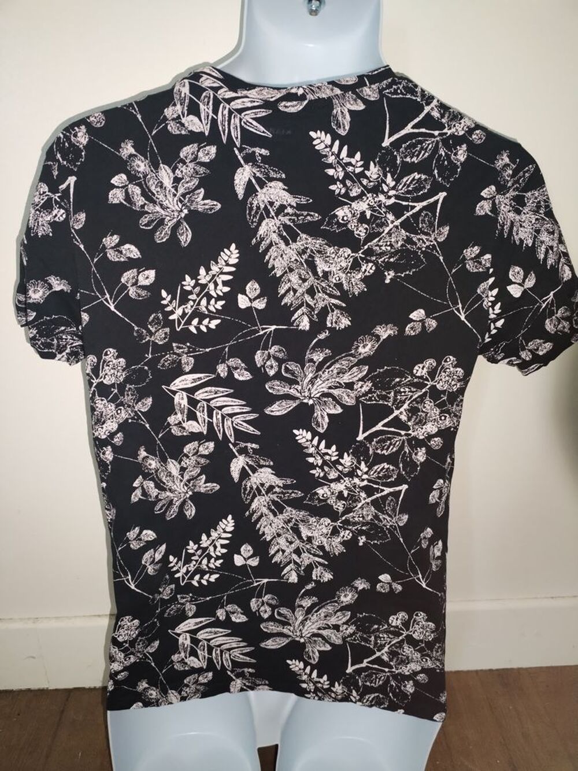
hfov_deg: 53.1
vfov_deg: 67.3
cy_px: 386
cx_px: 289
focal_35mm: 26
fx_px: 579
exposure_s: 1/25
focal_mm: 4.75
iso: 1601
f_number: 1.8
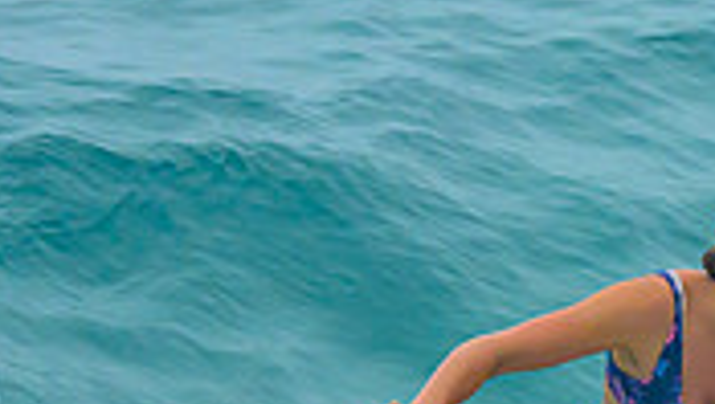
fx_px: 72447
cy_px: 333
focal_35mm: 3816
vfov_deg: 0.3
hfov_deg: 0.6
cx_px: 652
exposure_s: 1/2000
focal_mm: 800
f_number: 6.3
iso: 1250
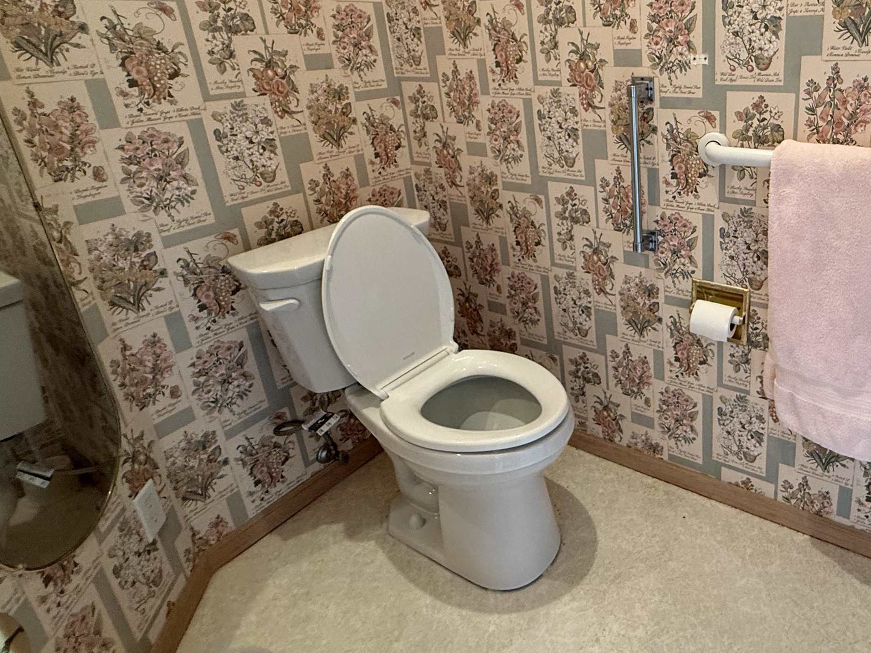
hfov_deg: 68.5
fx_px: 579
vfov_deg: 57.6
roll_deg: +1.1
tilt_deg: -18.1
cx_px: 667
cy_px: 220
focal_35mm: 23
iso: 320
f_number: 2.2
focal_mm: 2.22
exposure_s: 1/60
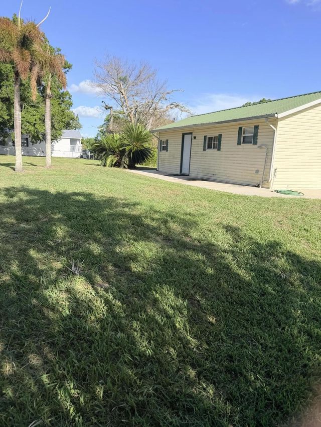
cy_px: 214
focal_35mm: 24
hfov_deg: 56.8
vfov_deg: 71.6
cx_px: 160
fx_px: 297
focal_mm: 6.76
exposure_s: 1/2703
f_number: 1.78
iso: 80
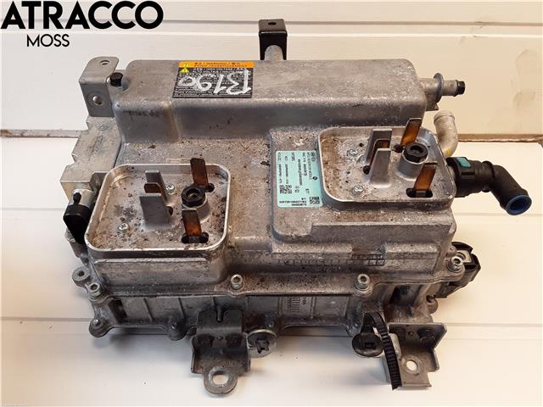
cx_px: 272
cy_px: 204
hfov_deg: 63.4
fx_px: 439
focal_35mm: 28
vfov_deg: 49.7
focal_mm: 2.91
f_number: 1.9
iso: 40
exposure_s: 1/103
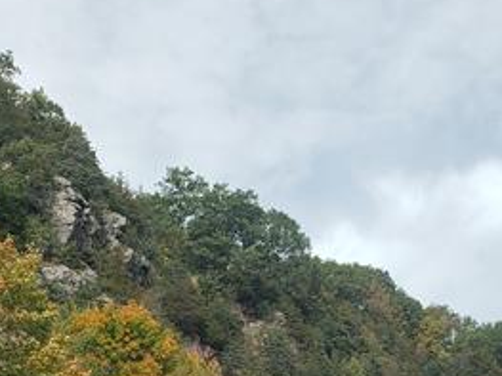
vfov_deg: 18.1
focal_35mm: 79
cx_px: 290
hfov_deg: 24.7
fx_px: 1145
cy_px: 391
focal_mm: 4.3
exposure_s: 1/763
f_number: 2.4
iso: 50
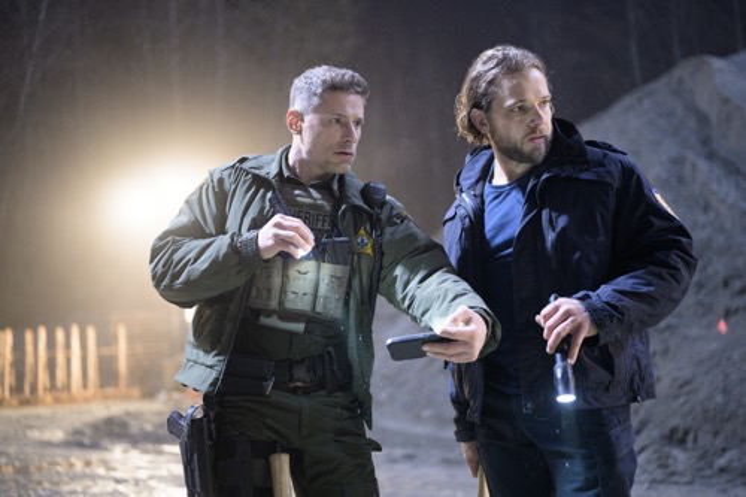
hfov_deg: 39.6
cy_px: 248
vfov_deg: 27.0
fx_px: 1036
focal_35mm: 50
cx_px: 373
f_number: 1.8
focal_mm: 50
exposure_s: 1/250
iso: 2000
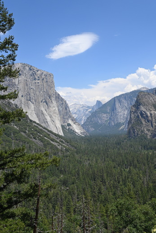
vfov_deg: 46.4
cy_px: 116
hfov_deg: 31.9
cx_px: 78
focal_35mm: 42
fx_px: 273
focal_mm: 28
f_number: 7.1
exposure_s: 1/400
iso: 100
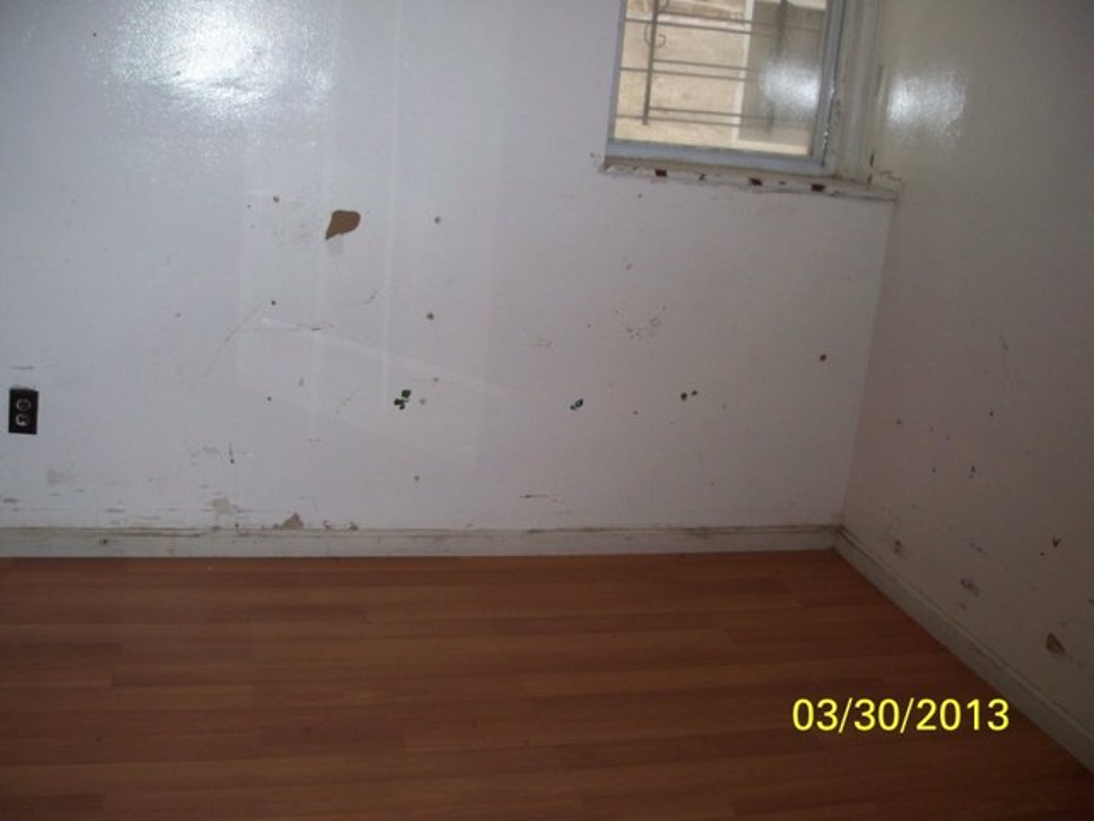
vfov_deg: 38.7
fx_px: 1169
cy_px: 410
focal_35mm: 37
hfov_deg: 50.1
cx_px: 547
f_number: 3.4
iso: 200
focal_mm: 7.9
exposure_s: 1/30
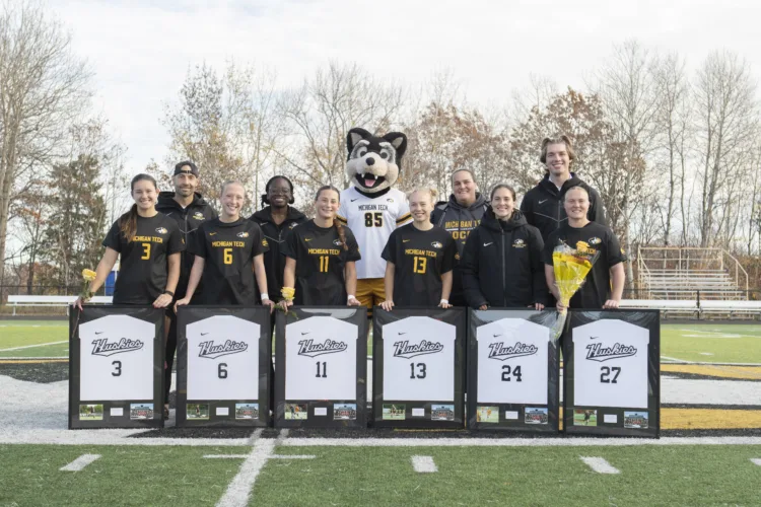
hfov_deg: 30.5
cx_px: 380
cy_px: 254
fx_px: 1395
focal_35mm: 66
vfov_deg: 20.6
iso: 200
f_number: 4
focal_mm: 44
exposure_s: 1/400
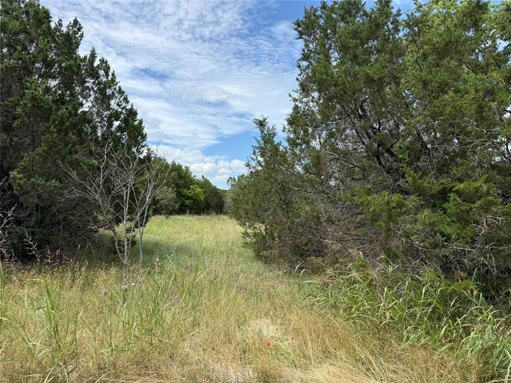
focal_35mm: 24
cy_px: 192
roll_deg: -0.6
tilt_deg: +0.6
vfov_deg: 56.8
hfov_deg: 71.6
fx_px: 354
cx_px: 256
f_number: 1.78
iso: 80
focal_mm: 6.76
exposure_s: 1/4167
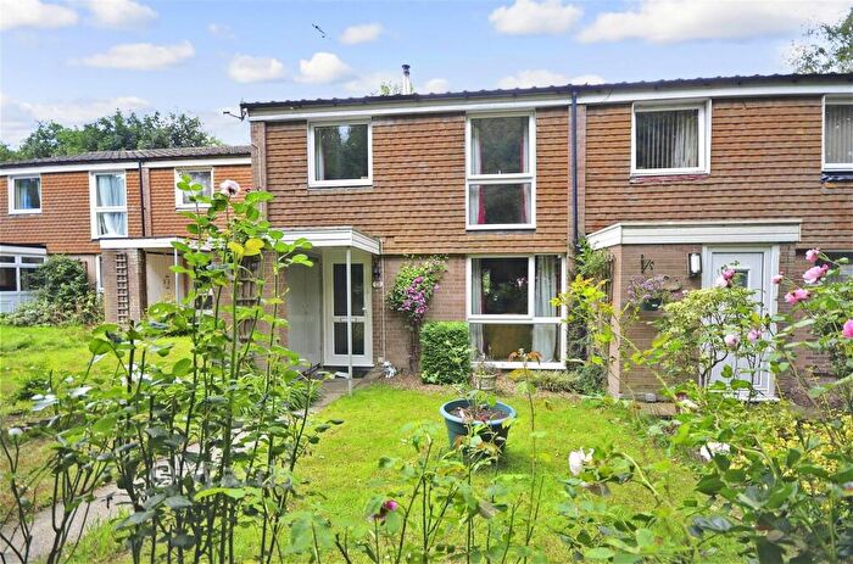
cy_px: 282
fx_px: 390
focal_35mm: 16
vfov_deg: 71.8
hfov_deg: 95.1
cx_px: 426
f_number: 4.2
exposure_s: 1/60
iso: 200
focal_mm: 11
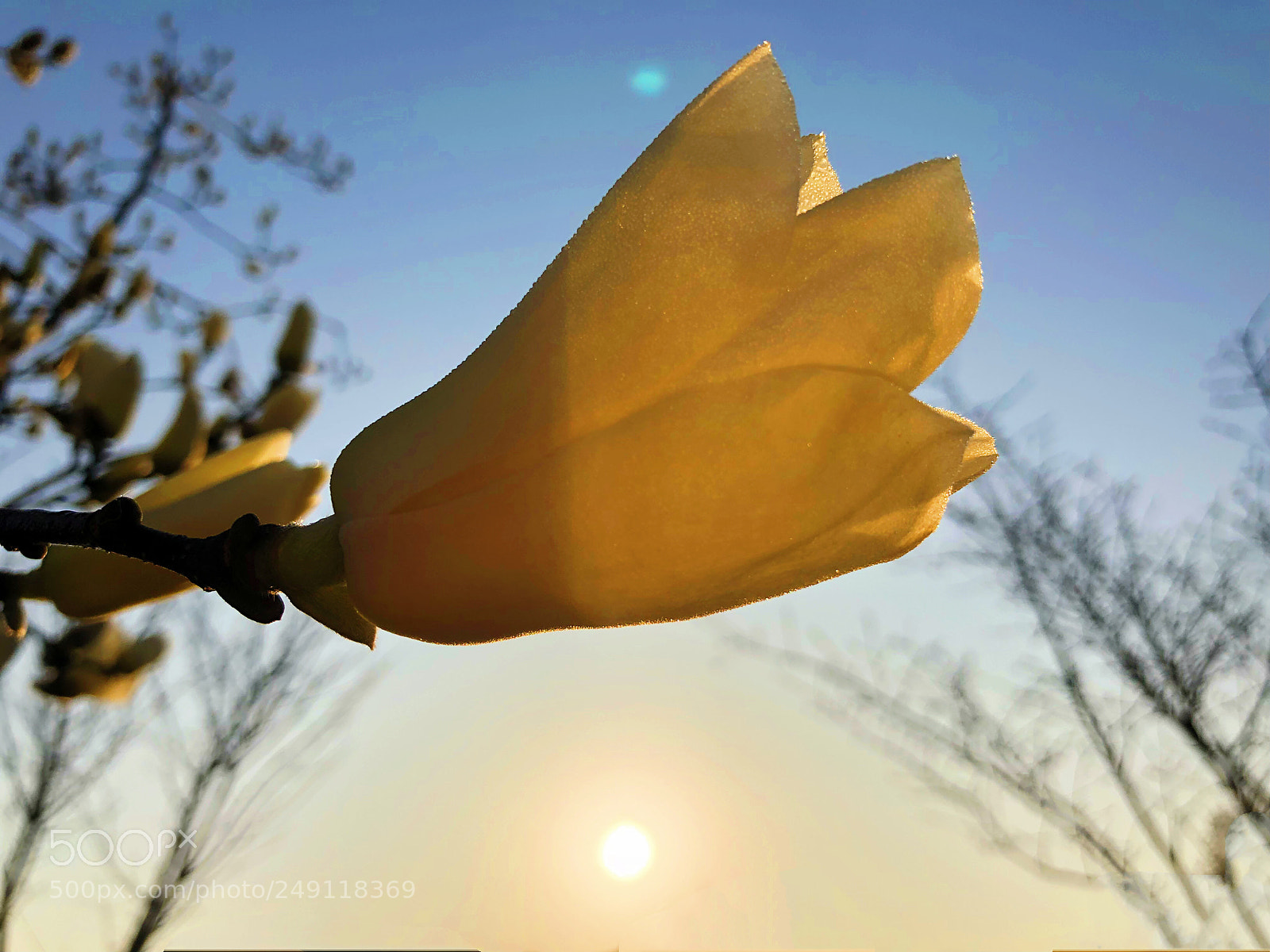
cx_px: 635
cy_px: 476
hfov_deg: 63.4
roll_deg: +3.8
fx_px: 1027
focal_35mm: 28
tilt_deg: +35.1
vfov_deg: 49.7
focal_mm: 4
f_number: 1.8
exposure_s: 1/4878
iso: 25
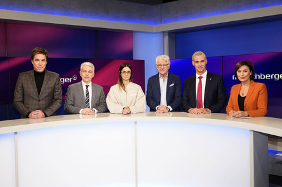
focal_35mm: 32
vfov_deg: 41.1
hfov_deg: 58.8
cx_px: 141
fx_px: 250
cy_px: 94
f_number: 5
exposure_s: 1/125
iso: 2000
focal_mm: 32
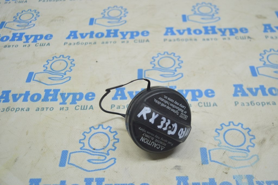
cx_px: 139
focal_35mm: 40
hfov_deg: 48.0
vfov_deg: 33.0
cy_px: 92
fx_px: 312
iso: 400
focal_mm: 27
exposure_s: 1/50
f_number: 4
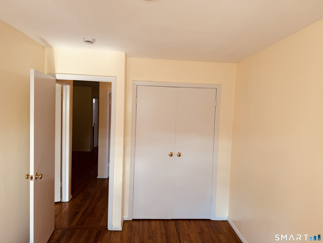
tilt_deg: +0.0
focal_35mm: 24
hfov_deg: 71.6
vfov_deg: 56.8
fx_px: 224
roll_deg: -1.4
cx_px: 162
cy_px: 122
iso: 125
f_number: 1.78
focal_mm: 6.76
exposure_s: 1/121
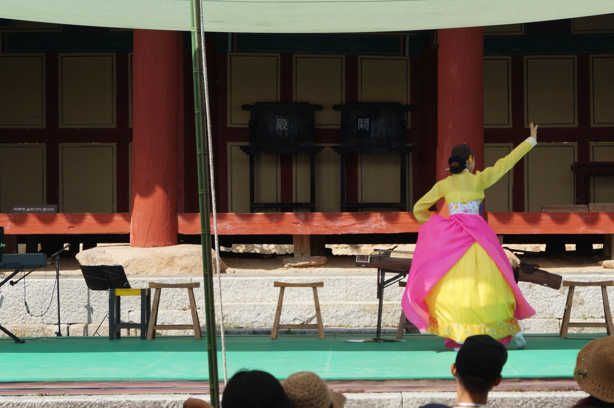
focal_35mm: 115
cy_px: 221
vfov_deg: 11.9
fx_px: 1954
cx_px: 385
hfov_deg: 17.8
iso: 100
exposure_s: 1/200
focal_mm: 55
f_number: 8
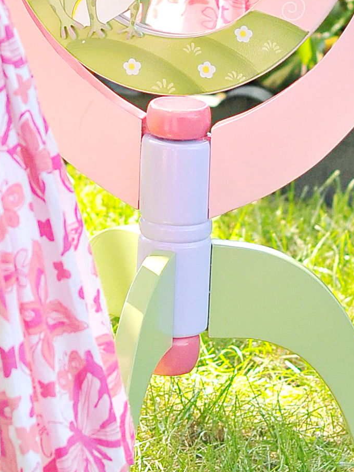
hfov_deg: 4.9
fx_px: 4157
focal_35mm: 305
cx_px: 22
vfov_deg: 6.5
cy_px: -78
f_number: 2.8
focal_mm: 50
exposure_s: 1/640
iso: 320
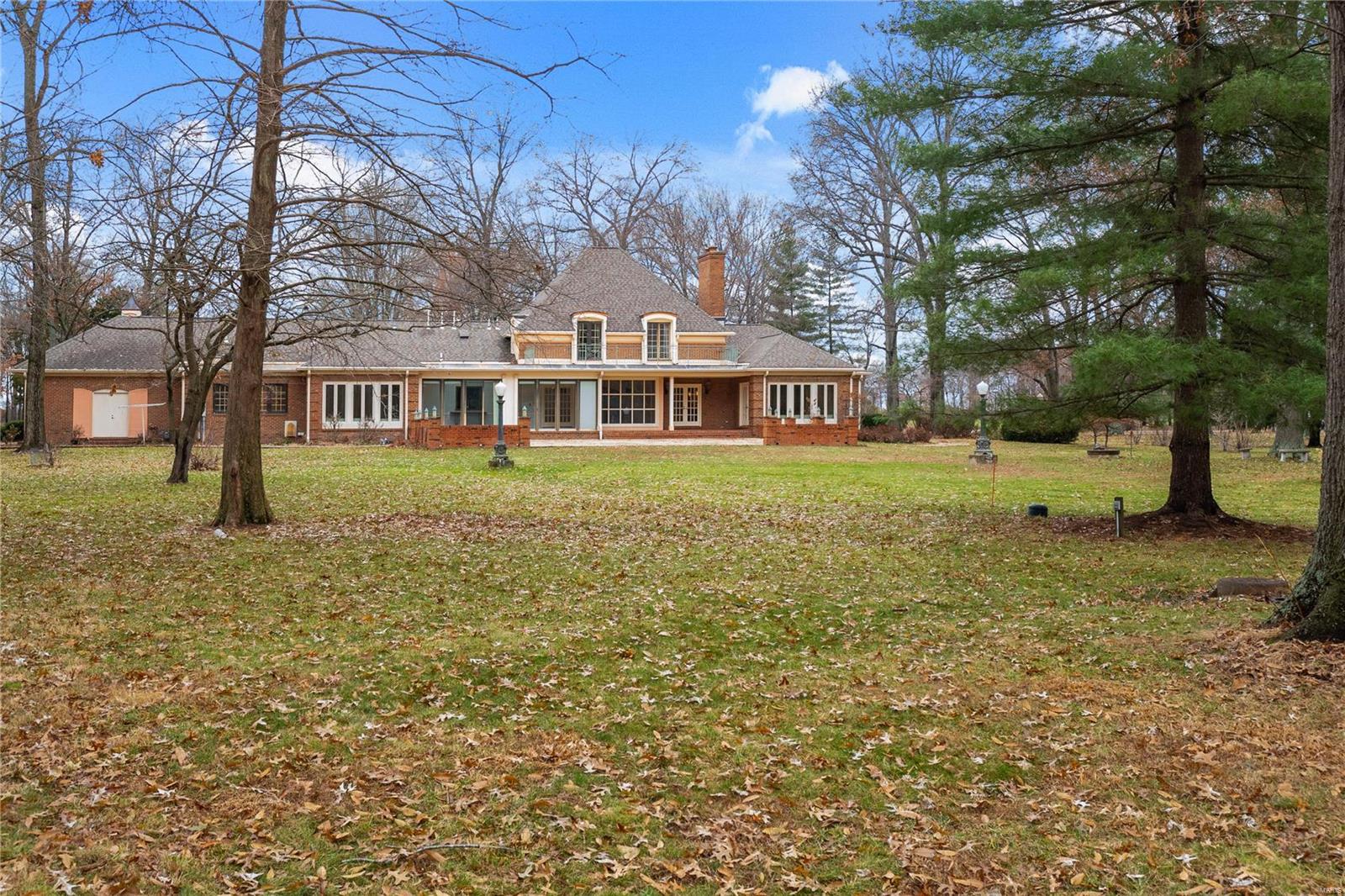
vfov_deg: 36.9
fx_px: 1345
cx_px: 672
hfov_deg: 53.1
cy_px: 448
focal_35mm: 36
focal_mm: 18
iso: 400
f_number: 8
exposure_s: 1/25
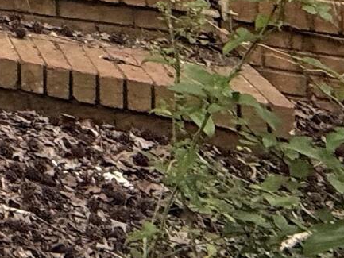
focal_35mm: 97
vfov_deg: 11.4
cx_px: -566
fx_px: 964
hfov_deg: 12.9
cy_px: -439
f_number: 2.2
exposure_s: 1/155
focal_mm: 2.22
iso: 64
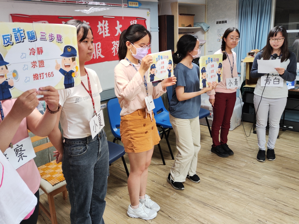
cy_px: 101
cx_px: 129
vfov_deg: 48.2
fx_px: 251
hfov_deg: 61.4
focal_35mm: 29
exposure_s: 1/60
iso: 209
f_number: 1.88
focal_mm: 5.59
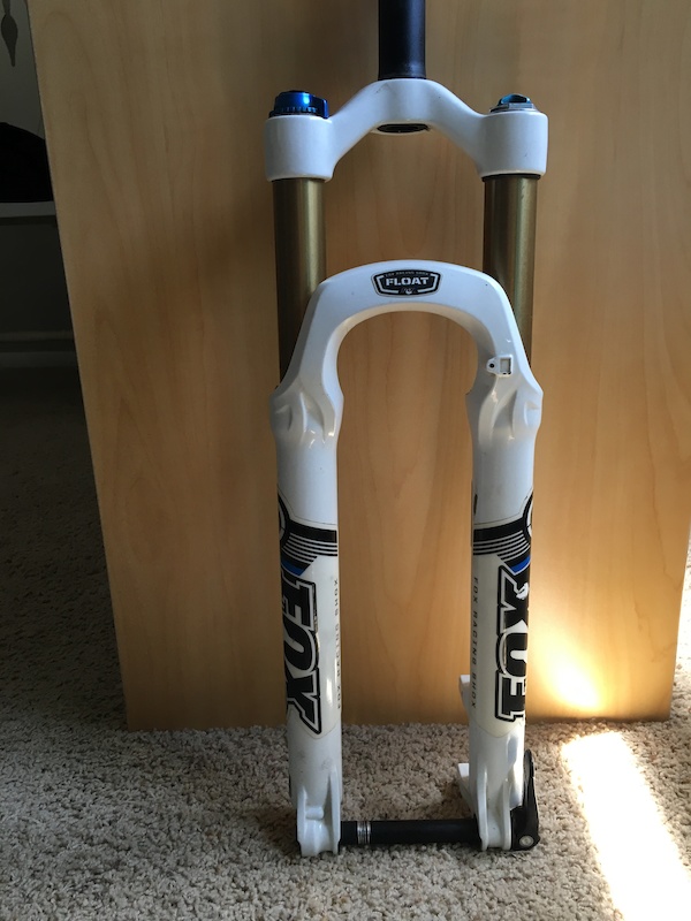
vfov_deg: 61.7
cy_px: 460
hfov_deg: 48.2
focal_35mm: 29
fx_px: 772
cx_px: 346
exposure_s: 1/30
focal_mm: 4.15
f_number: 2.2
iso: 64
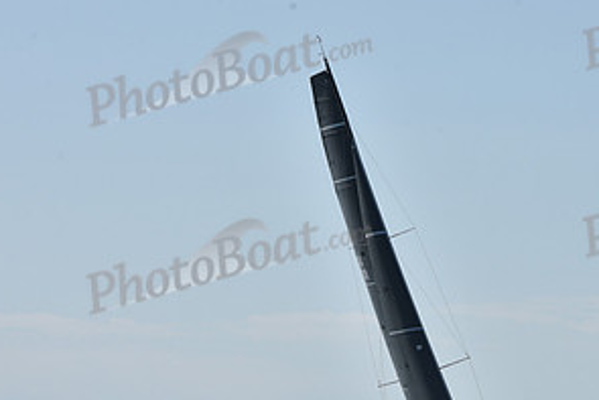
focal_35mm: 256
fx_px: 4261
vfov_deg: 5.4
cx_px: 479
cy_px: 338
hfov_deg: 8.0
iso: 250
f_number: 13
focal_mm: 130
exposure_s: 1/640
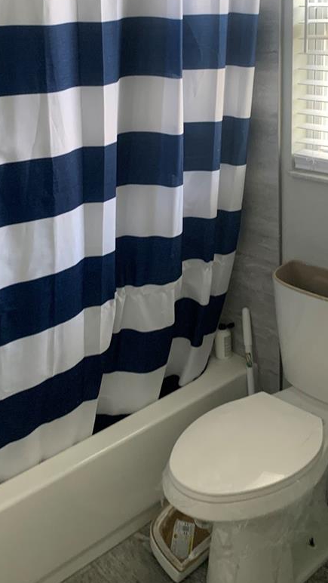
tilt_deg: -13.6
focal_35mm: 44
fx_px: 680
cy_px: 200
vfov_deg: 45.8
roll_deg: +2.4
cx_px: 187
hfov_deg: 27.1
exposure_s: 1/60
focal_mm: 4.25
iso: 100
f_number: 1.8
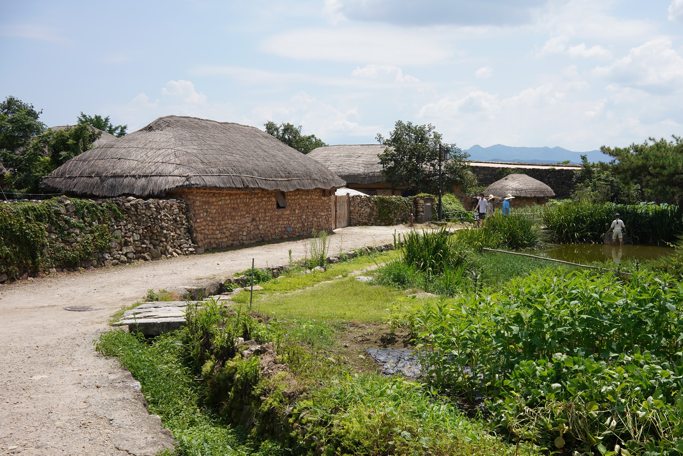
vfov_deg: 37.9
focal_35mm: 35
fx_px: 664
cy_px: 228
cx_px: 342
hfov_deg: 54.4
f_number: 13
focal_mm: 35
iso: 100
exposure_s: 1/100
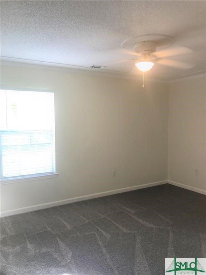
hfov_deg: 49.7
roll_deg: +0.0
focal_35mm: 28
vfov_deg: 63.4
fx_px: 222
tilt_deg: -2.2
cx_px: 103
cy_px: 138
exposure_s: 1/17
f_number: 1.8
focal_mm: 3.99
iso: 40
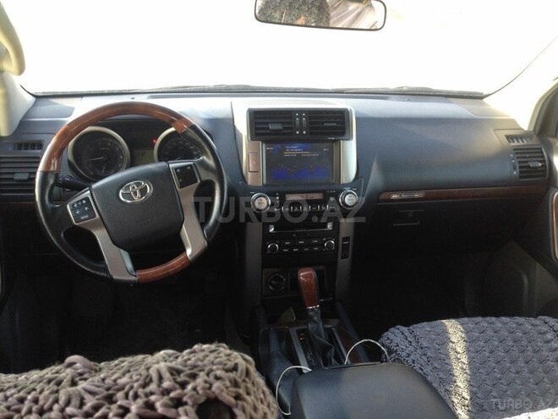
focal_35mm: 33
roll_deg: -1.2
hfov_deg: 55.4
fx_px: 532
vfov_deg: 42.9
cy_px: 210
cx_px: 279
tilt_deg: -24.1
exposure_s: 1/60
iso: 64
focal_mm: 4.12
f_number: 2.4
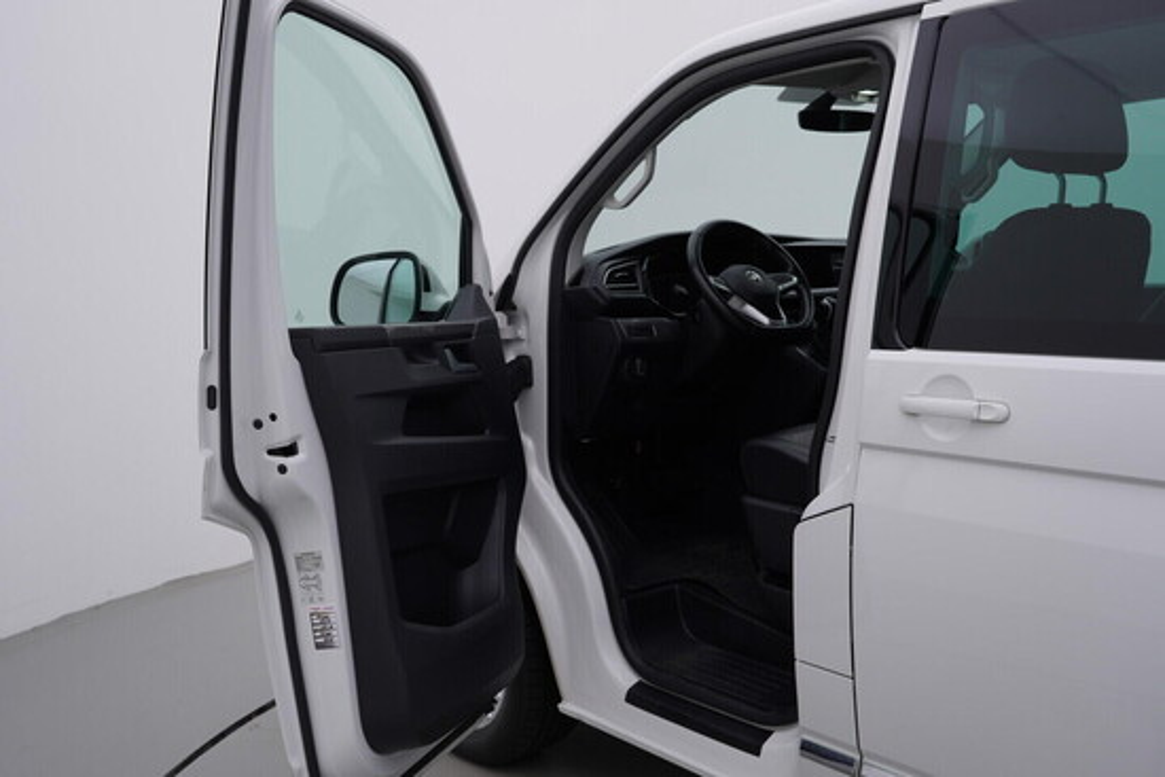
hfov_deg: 53.1
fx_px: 1165
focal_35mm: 36
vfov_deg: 36.9
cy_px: 388
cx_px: 582
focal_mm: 24
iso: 125
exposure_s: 1/100
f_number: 4.5
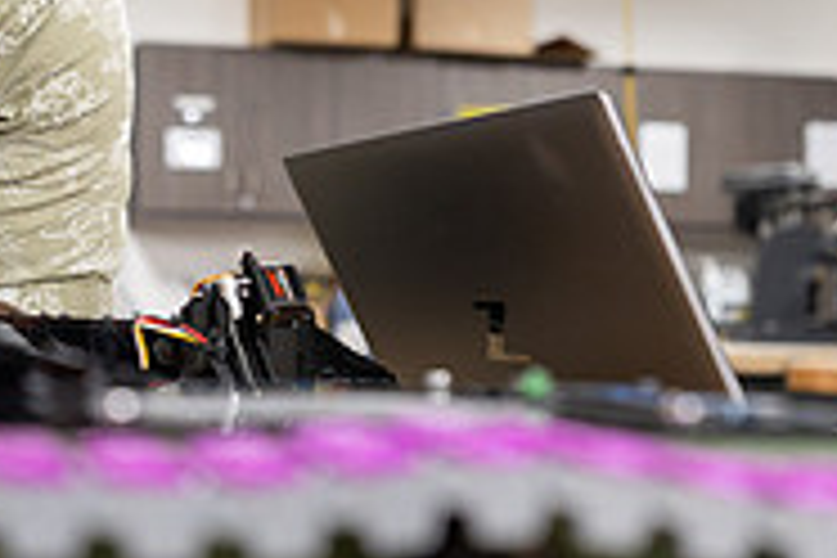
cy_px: 290
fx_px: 1744
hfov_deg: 26.7
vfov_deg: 18.2
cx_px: 230
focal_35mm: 75
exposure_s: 1/320
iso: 2000
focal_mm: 24
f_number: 2.8
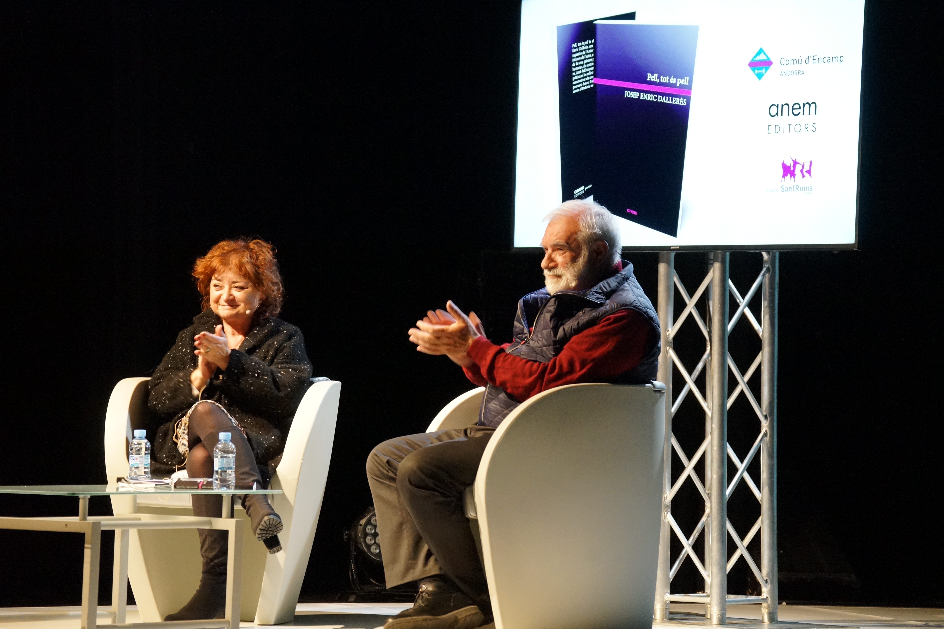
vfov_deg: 9.1
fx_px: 3933
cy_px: 314
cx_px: 472
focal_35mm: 150
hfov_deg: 13.7
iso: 6400
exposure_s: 1/40
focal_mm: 150
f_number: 5.6
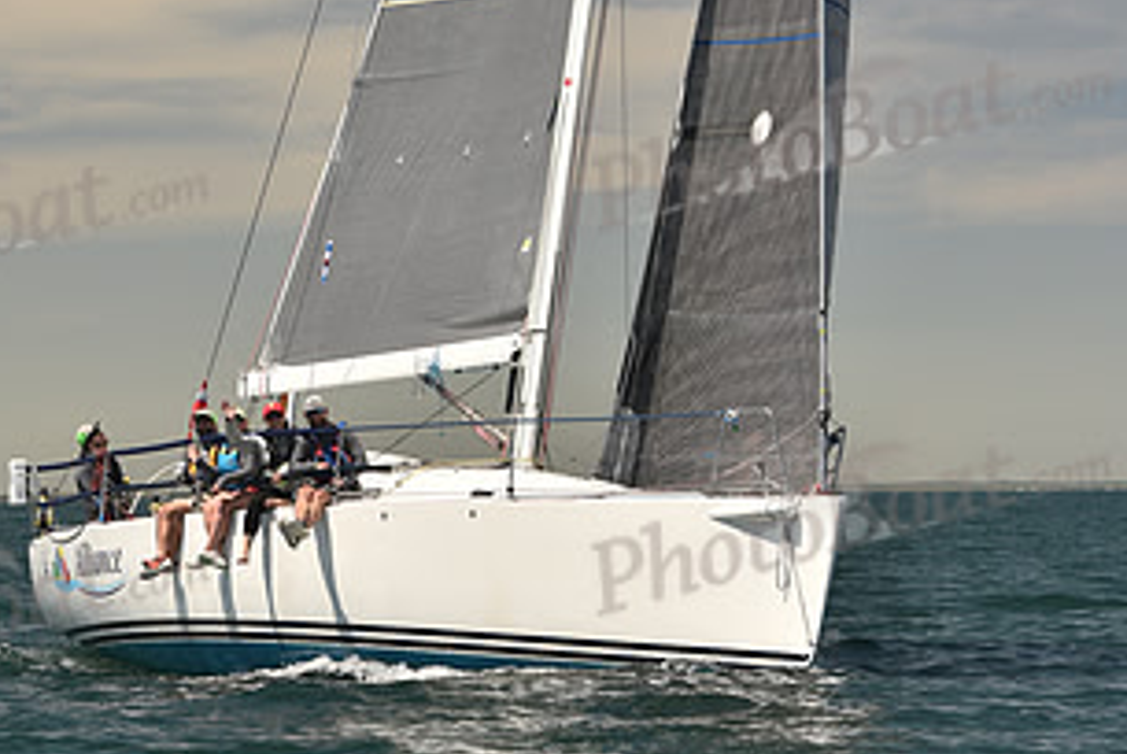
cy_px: 379
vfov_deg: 8.0
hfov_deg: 12.0
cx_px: 403
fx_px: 5358
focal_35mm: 171
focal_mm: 90
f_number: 5.6
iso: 250
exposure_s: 1/800
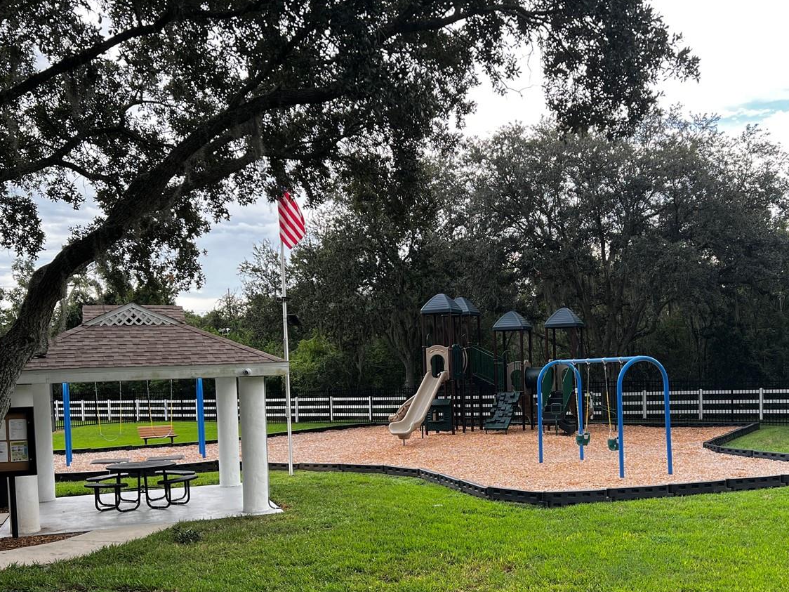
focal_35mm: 37
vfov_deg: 38.1
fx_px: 843
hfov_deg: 50.0
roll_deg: +1.9
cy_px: 412
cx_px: 444
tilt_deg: -3.6
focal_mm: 5.7
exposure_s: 1/284
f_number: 1.5
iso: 40
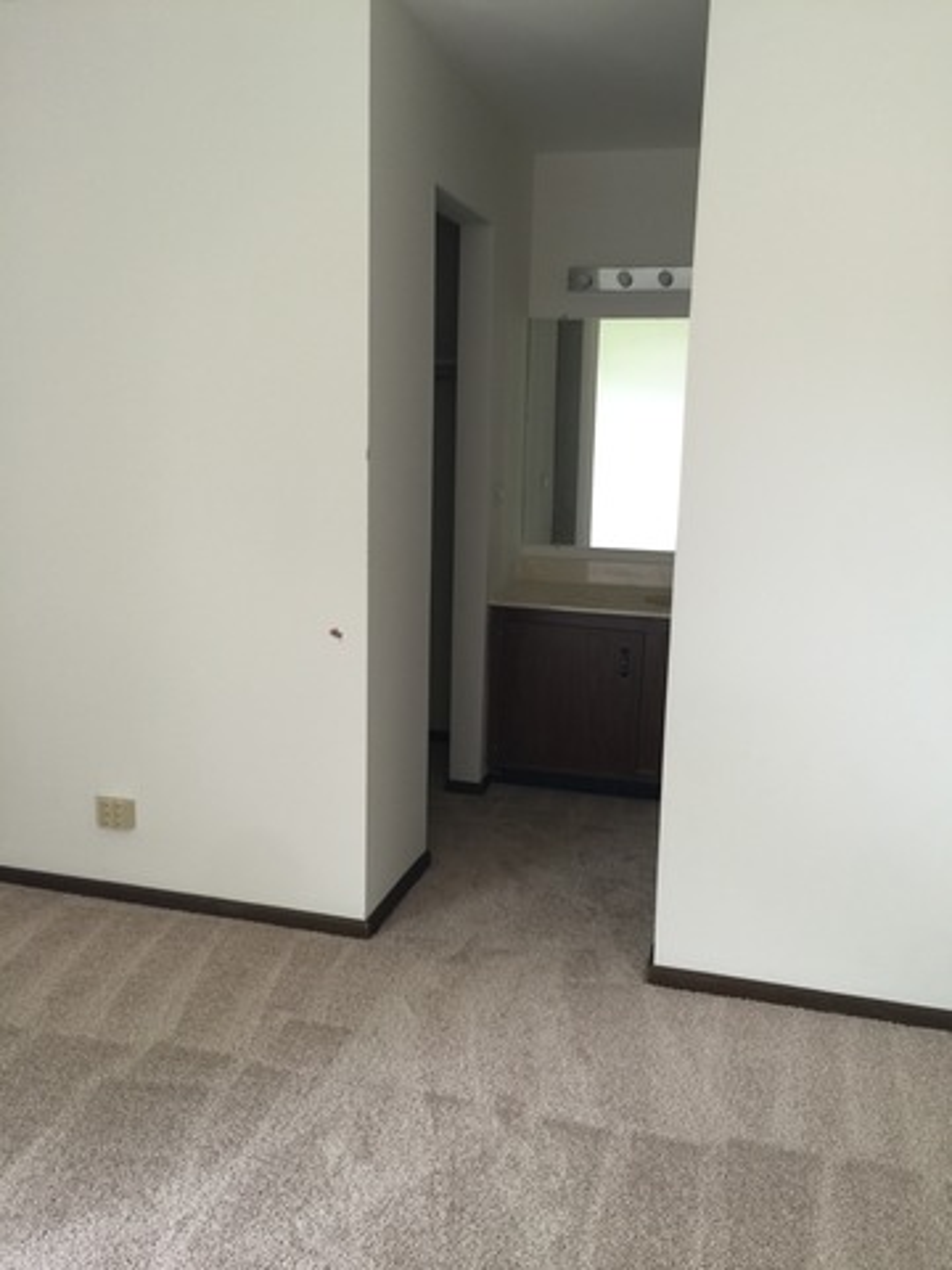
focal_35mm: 29
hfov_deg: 48.2
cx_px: 476
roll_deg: -1.7
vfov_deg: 61.7
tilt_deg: -10.9
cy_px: 635
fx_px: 1063
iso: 50
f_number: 2.2
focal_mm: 4.15
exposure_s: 1/15
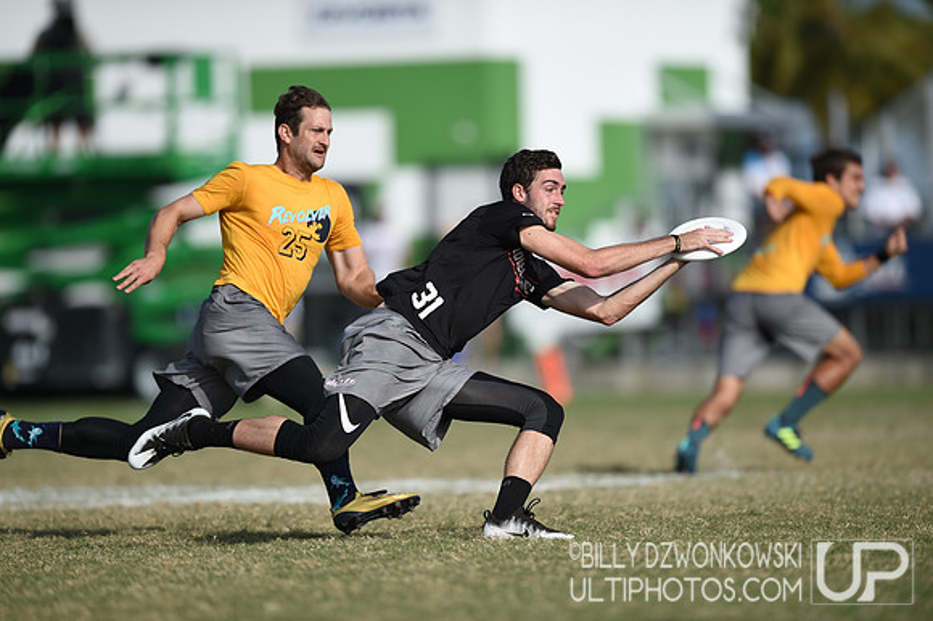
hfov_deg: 5.2
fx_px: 10360
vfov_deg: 3.4
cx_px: 466
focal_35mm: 400
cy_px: 310
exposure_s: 1/2500
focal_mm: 400
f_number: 3.2
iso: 100
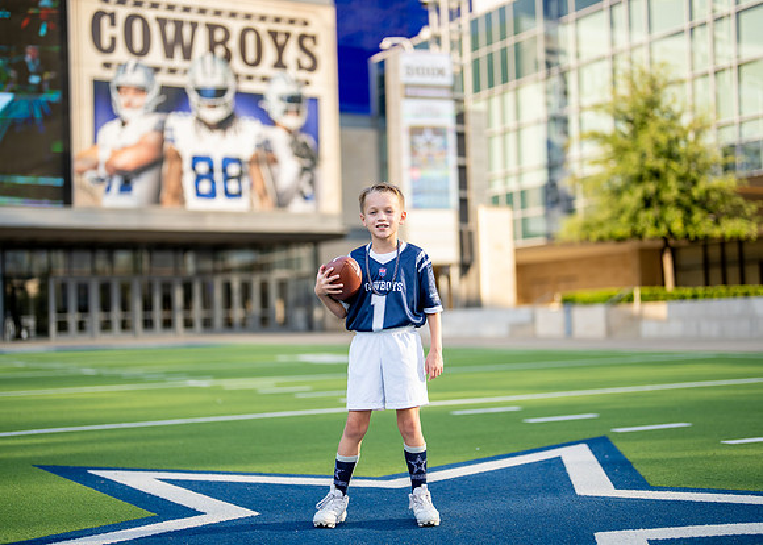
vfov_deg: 25.8
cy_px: 279
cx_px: 377
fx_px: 1188
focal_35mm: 55
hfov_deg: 35.6
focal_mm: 50
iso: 100
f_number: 1.2
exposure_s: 1/2000
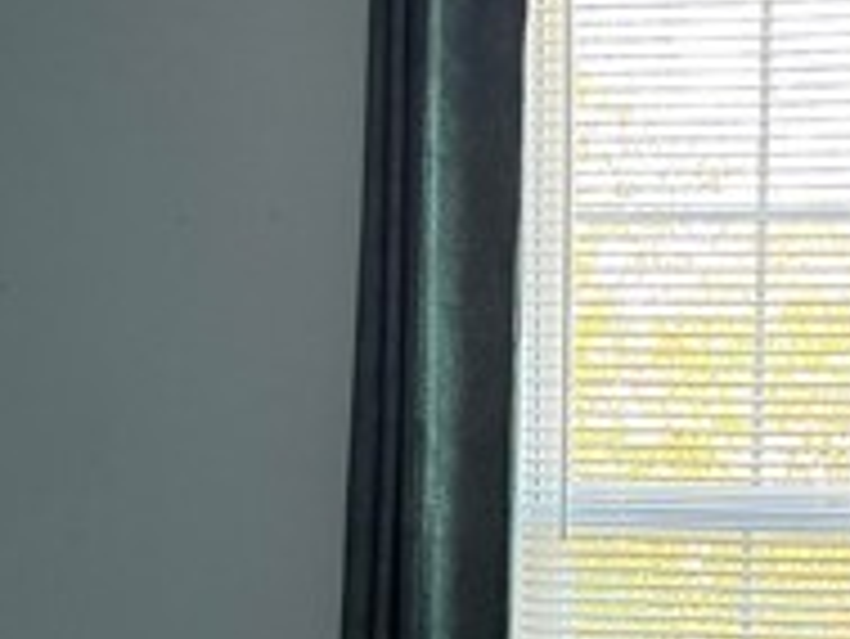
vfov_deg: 11.0
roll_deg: -0.2
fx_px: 3194
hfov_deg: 15.1
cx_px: 558
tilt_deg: -9.7
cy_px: 954
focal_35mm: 130
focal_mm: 6.76
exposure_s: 1/60
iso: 400
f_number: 1.78
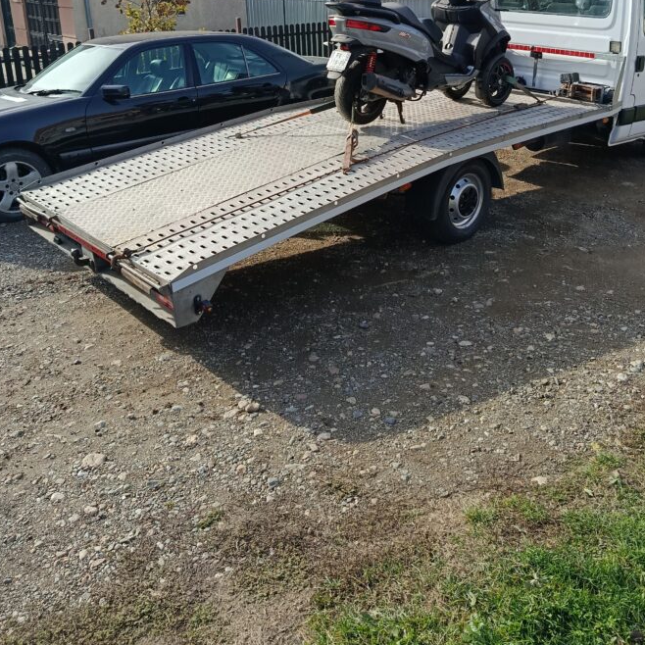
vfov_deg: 47.8
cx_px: 368
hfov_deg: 49.6
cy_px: 160
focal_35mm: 33
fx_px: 696
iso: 50
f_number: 1.7
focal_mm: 5.24
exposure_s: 1/370
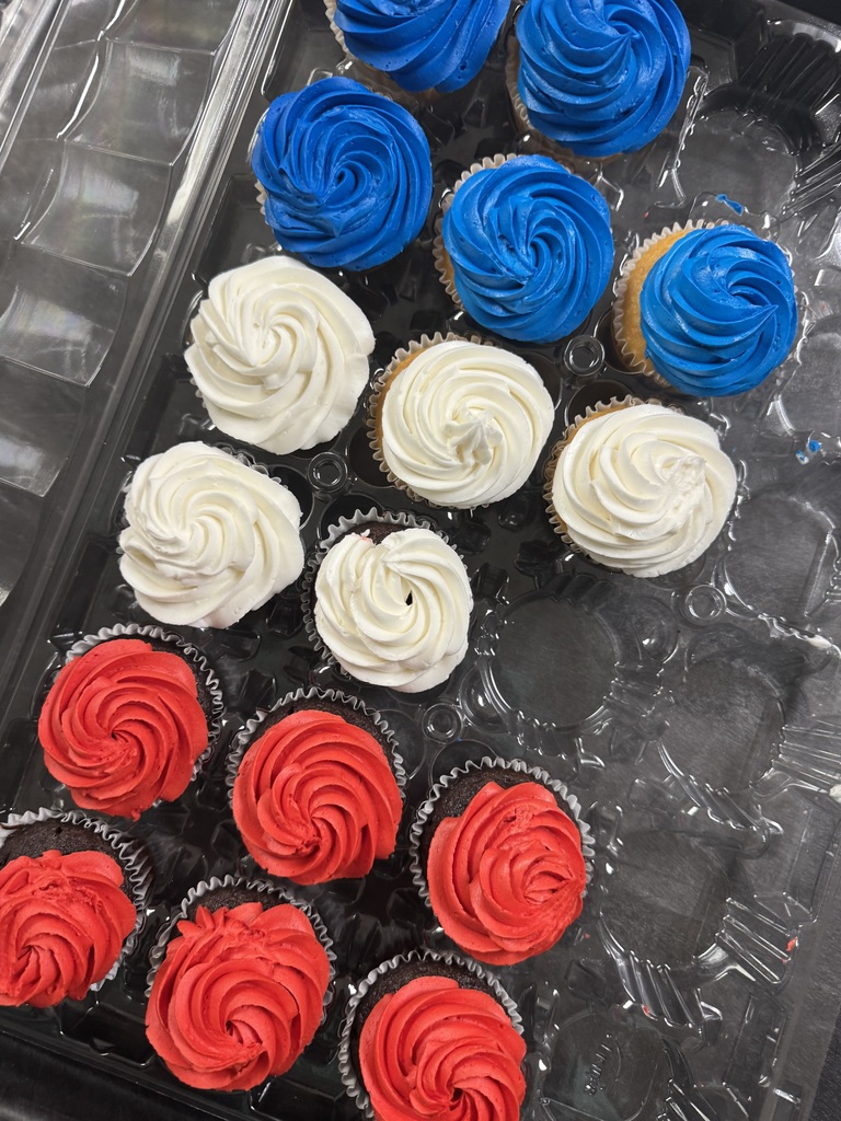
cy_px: 560
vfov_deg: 71.6
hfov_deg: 56.8
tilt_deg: -84.7
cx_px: 420
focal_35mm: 24
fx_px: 777
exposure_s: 1/60
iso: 250
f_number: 1.78
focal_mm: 6.76
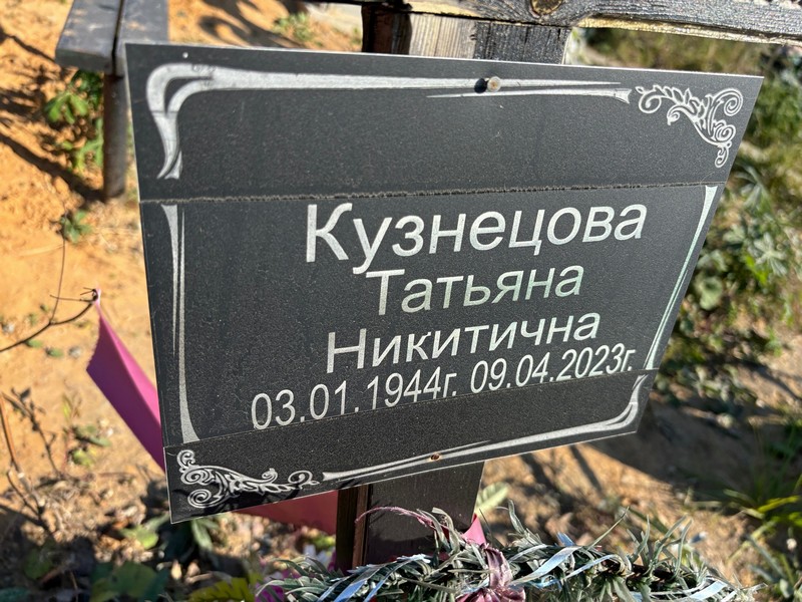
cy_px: 301
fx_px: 602
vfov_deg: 53.1
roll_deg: -21.0
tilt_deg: -35.3
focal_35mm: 26
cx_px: 401
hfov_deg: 67.3
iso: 50
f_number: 1.6
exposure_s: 1/1590
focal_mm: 5.96
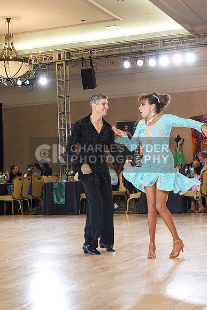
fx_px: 552
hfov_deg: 21.3
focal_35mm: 64
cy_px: 155
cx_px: 104
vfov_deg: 31.4
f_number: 6.3
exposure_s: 1/200
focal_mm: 43
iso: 5000
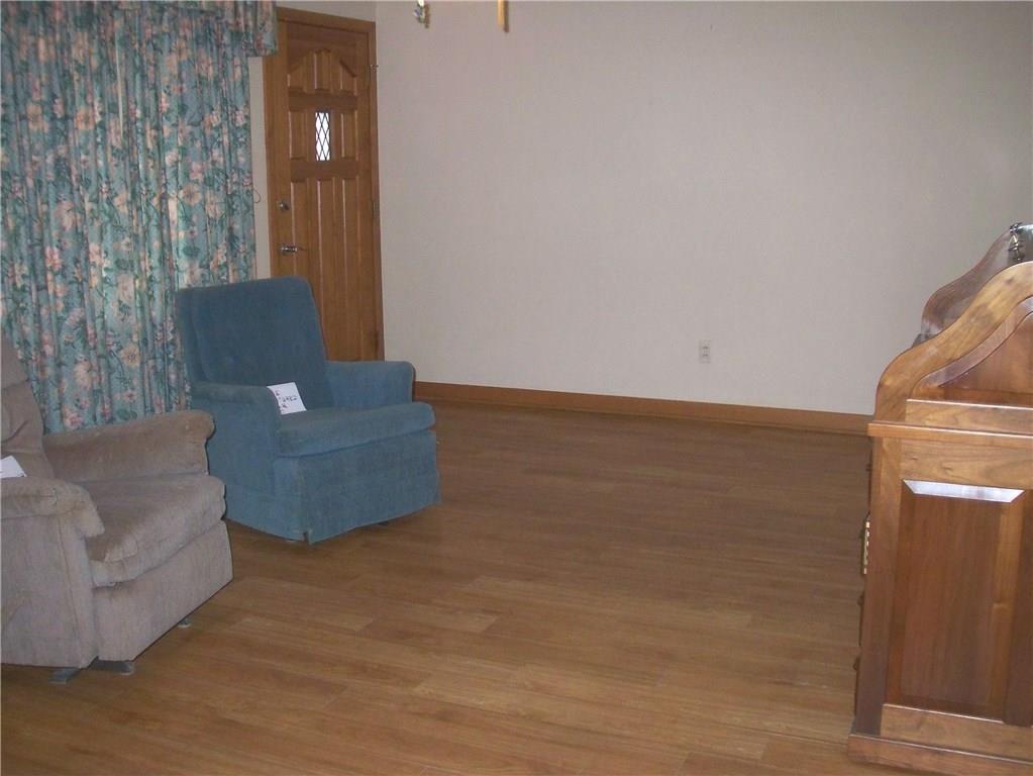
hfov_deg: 49.0
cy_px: 388
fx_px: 1134
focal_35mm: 38
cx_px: 516
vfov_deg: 37.7
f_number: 3.9
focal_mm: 6.3
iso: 250
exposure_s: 1/60
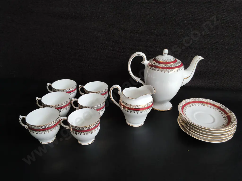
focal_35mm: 27
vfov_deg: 51.4
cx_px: 121
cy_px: 90
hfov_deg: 65.3
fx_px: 189
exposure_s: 1/100
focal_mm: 2.87
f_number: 2
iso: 40
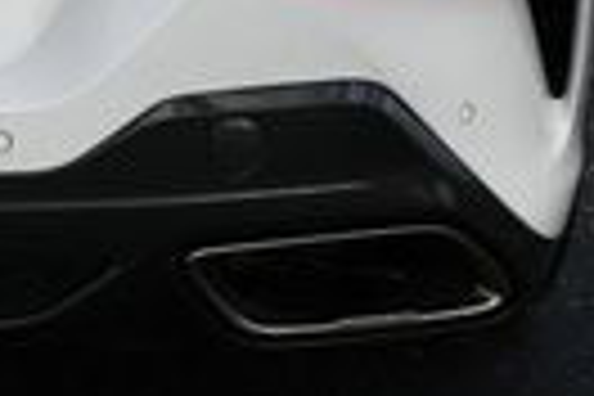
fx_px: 4174
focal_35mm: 253
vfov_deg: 5.4
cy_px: -306
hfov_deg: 7.9
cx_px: -369
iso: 180
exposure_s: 1/250
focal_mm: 26
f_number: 8
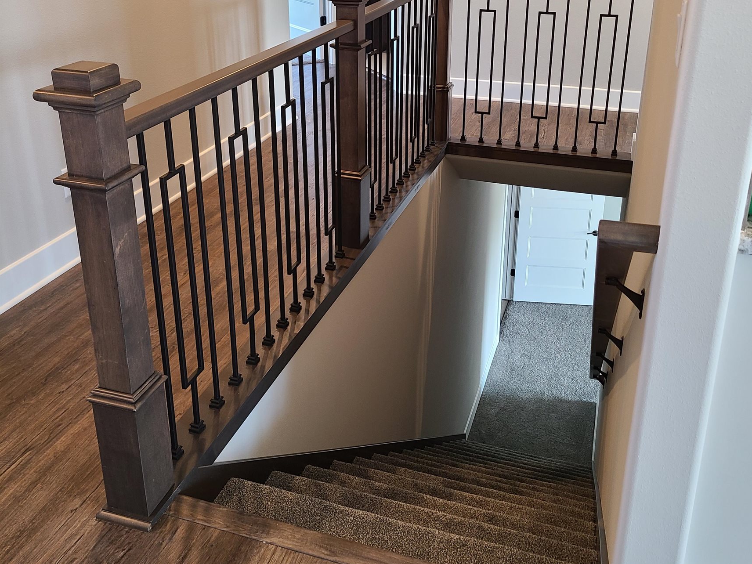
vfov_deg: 40.2
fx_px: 760
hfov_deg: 52.6
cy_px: 190
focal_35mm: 35
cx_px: 379
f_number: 1.8
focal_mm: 5.4
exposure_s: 1/59
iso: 160
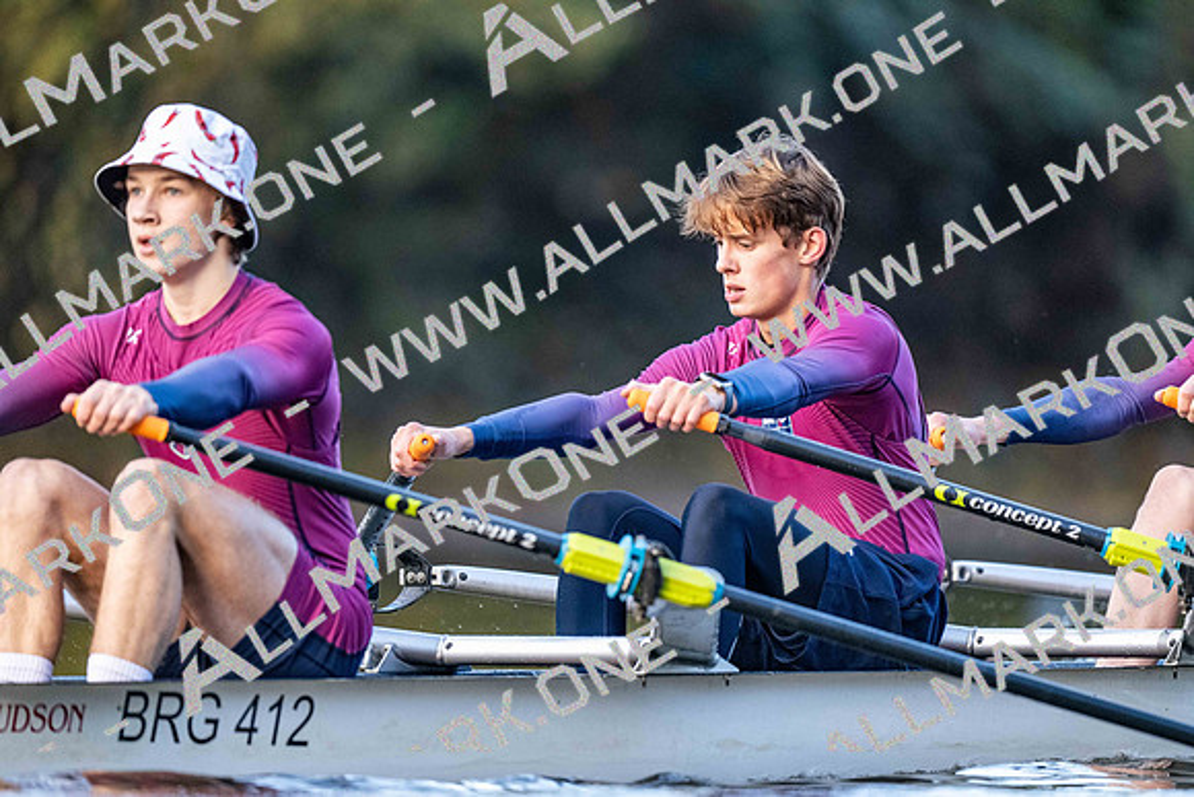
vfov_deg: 2.3
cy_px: 398
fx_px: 19904
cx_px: 597
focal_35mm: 600
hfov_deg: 3.4
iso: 5000
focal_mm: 600
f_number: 4
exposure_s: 1/2500
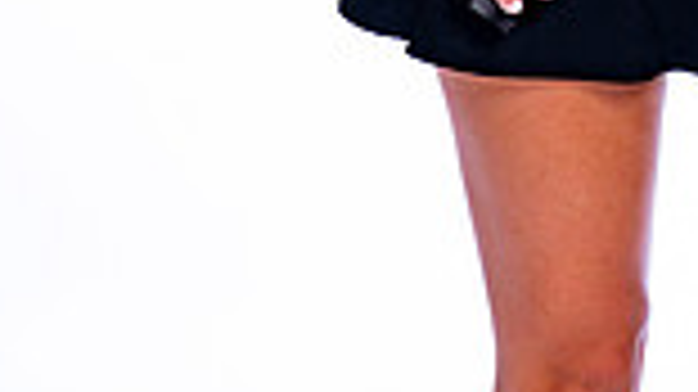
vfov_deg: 5.9
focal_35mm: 195
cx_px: 644
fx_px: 3607
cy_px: -581
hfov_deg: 11.0
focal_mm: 64
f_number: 5.6
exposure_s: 1/250
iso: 100
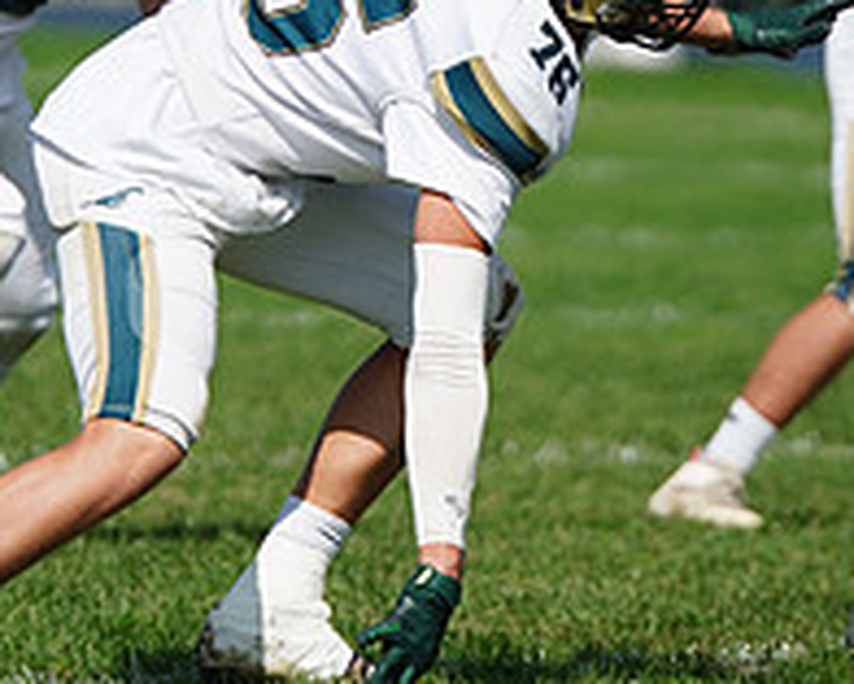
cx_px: 344
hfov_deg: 2.3
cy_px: 54
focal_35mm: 832
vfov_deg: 1.9
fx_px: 21039
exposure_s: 1/8000
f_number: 2.8
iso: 400
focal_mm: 300
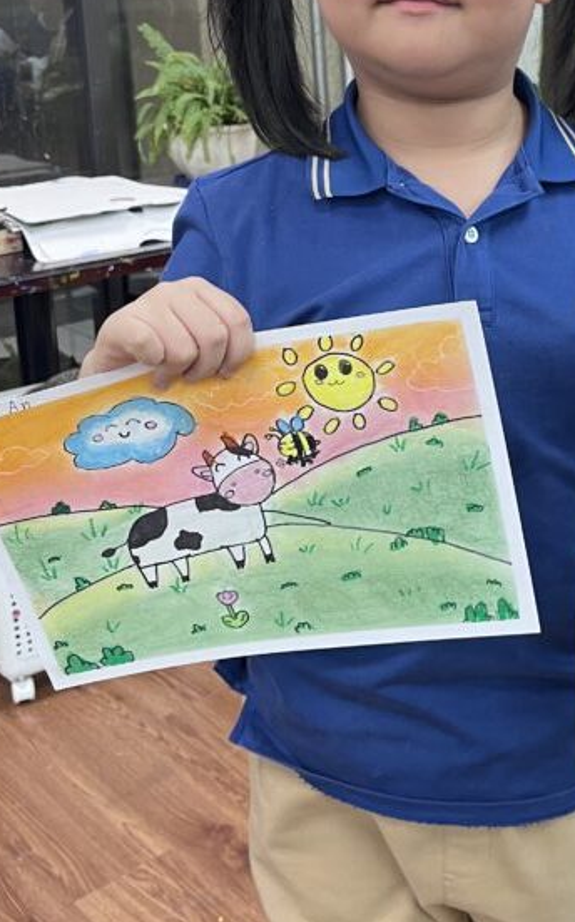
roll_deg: +3.1
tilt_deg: -12.4
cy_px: 251
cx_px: 470
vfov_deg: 39.4
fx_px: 1255
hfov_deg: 25.3
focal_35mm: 50
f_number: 1.6
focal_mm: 5.1
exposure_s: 1/68
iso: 125
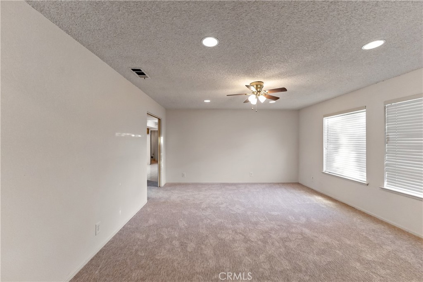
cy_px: 141
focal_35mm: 14
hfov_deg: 104.2
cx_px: 212
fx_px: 165
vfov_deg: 81.2
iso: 1000
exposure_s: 1/160
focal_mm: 14
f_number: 4
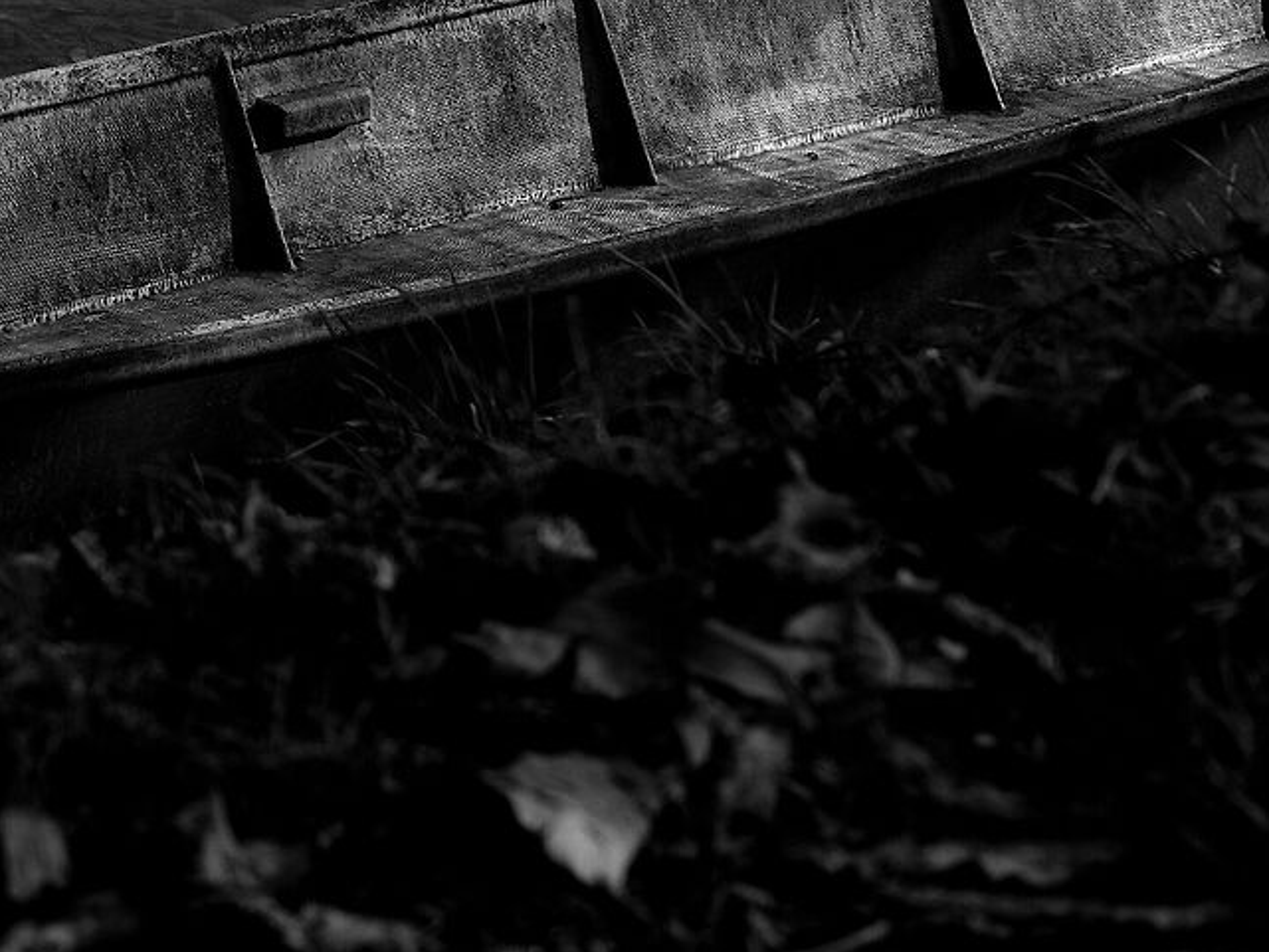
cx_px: -762
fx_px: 5940
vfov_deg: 8.9
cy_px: -560
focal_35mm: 162
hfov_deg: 11.6
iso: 100
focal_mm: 30
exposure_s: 1/200
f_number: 5.6
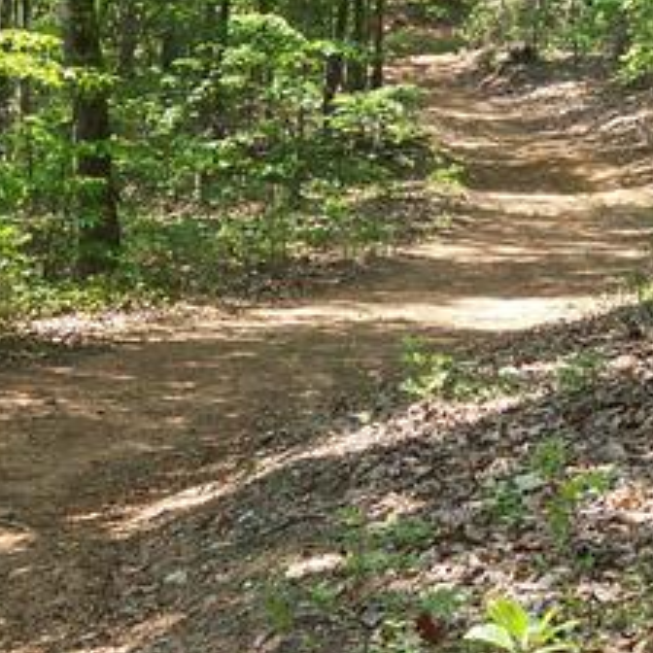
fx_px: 3073
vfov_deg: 12.1
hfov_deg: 12.1
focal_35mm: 144
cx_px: 341
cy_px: 308
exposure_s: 1/60
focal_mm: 12.1
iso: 80
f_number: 4.8
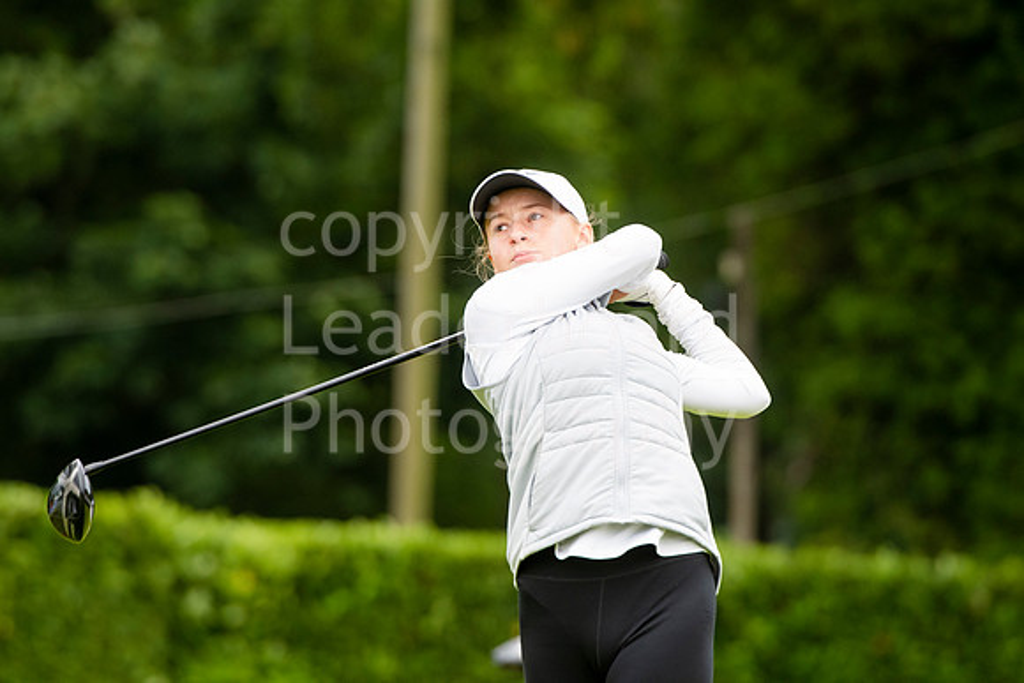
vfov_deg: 4.6
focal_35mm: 300
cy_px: 342
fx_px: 8535
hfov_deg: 6.9
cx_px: 512
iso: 1250
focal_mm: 200
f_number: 4
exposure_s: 1/1000
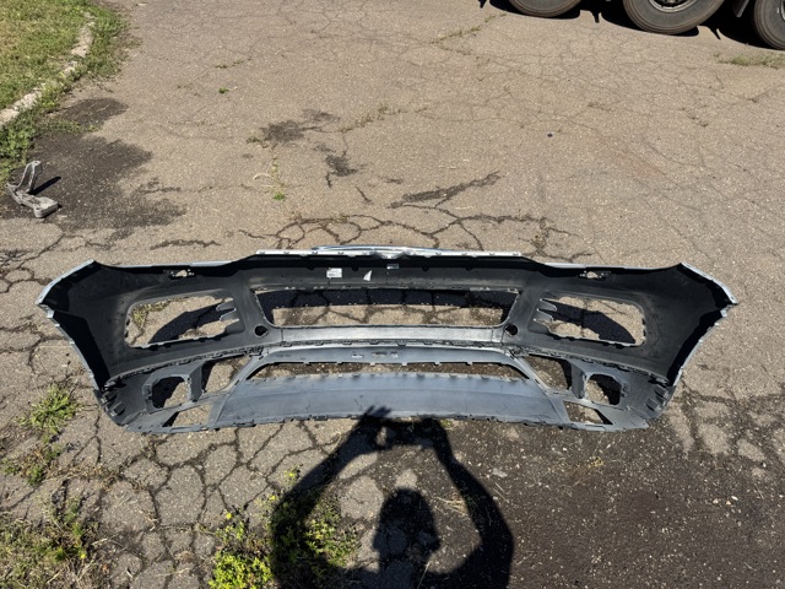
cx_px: 392
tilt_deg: -41.4
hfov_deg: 71.6
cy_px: 294
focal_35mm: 24
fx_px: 544
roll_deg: -2.7
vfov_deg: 56.8
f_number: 1.78
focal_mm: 6.76
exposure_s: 1/4310
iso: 80
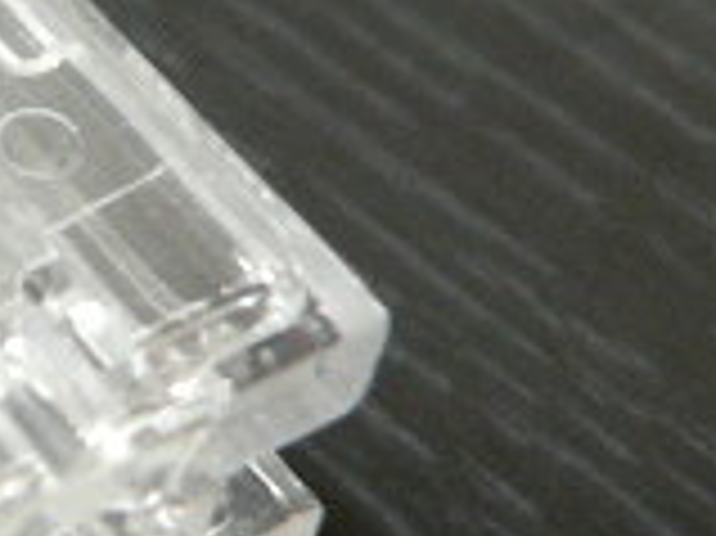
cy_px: 18
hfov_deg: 12.7
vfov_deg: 10.1
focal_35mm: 145
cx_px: -446
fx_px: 2997
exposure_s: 1/8
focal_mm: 6
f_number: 2.8
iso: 200
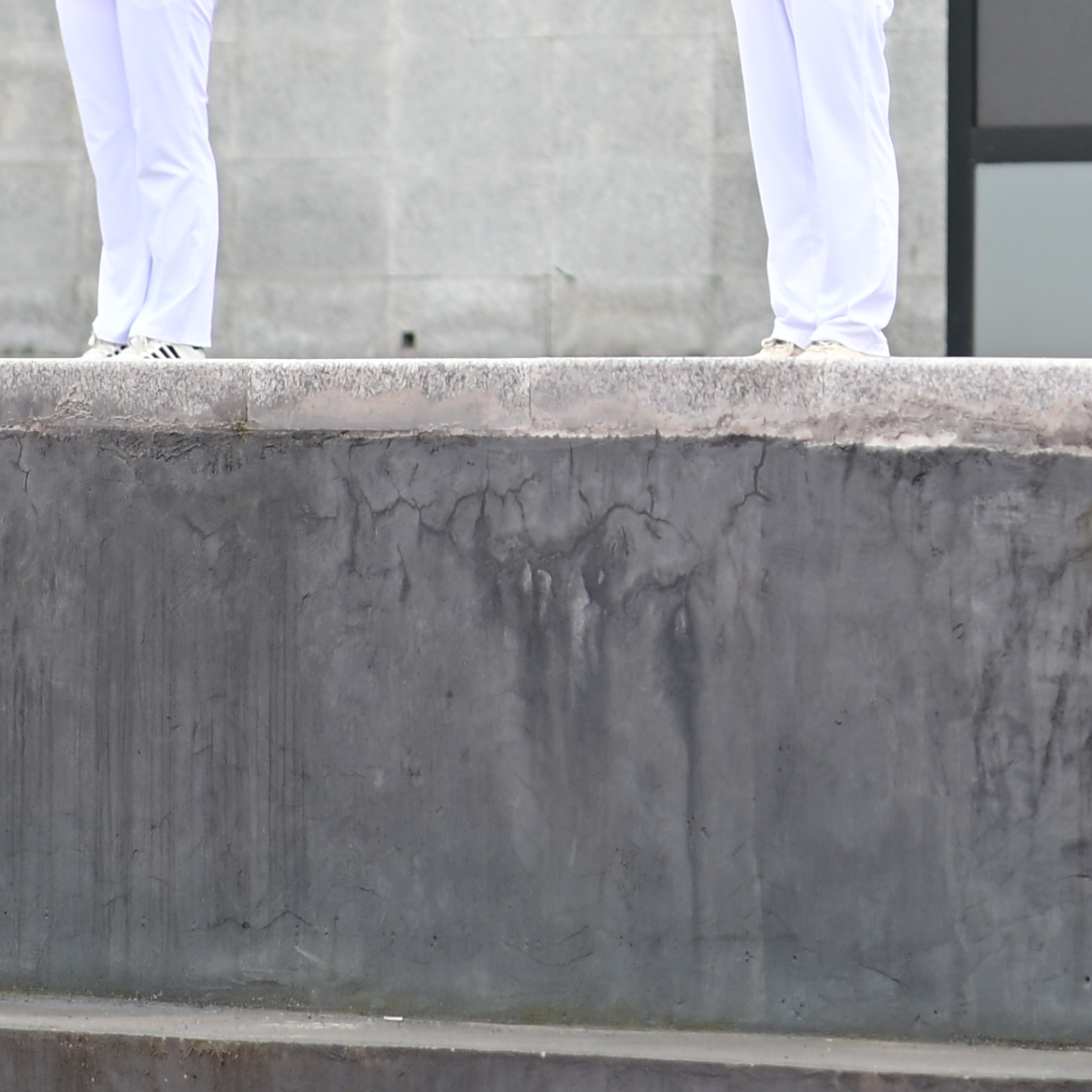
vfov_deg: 4.7
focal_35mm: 374
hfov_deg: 4.7
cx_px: 1466
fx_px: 13348
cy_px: -562
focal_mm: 85
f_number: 1.8
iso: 100
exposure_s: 1/500
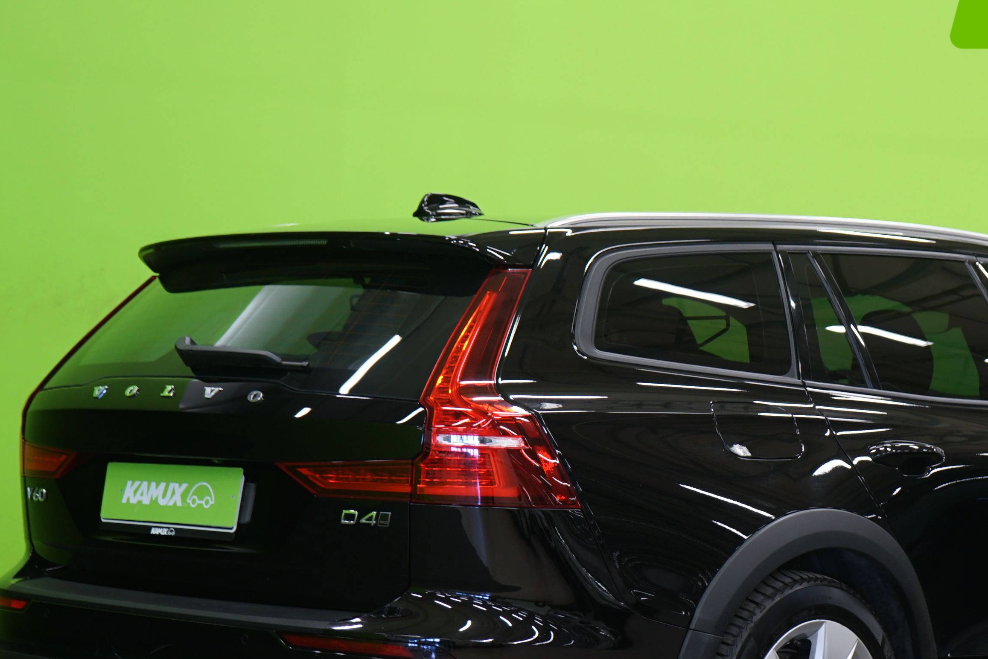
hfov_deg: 23.7
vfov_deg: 16.1
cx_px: 739
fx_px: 2333
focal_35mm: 85
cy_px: 411
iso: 400
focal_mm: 50
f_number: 4.5
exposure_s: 1/8
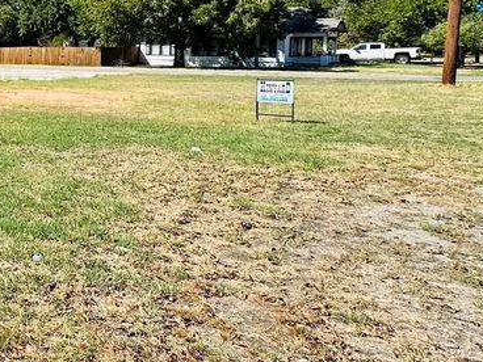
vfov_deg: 35.5
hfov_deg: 34.3
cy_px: 68
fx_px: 544
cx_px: -142
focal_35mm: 39
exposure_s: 1/1304
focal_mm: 2.22
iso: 40
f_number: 2.2
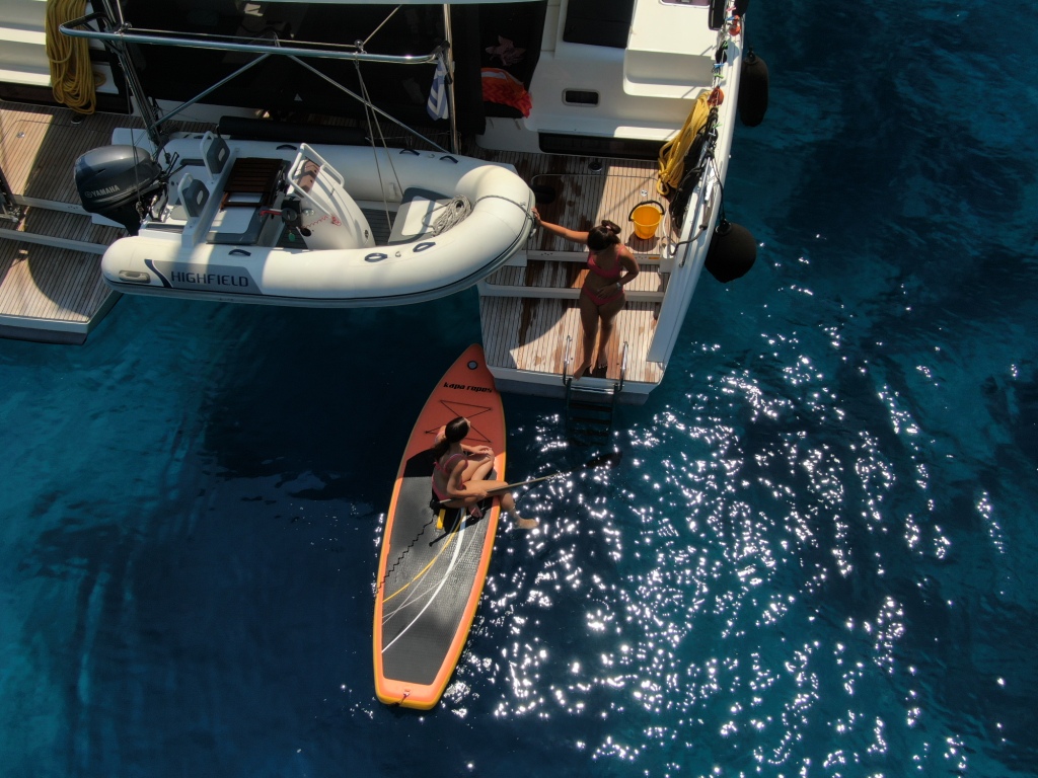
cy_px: 389
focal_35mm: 35
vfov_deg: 40.7
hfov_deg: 52.6
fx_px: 1050
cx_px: 519
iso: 100
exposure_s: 1/50
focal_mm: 5.94
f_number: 3.3
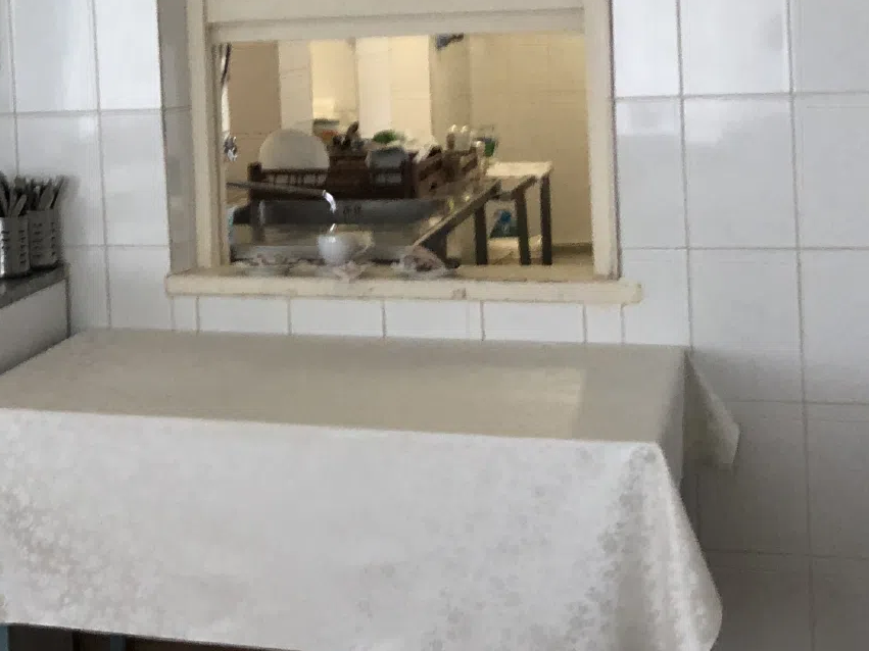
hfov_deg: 23.7
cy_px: 67
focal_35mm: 79
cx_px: 4
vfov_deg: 18.4
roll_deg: +0.7
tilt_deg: -2.9
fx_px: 1983
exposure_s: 1/17
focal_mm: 4
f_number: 1.8
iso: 40
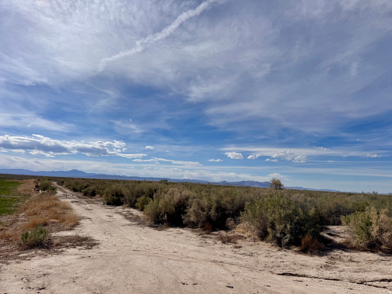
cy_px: 147
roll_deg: -2.8
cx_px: 196
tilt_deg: +5.7
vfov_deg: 56.8
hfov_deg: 71.6
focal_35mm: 24
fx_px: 272
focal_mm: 6.76
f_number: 1.78
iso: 64
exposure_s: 1/12346
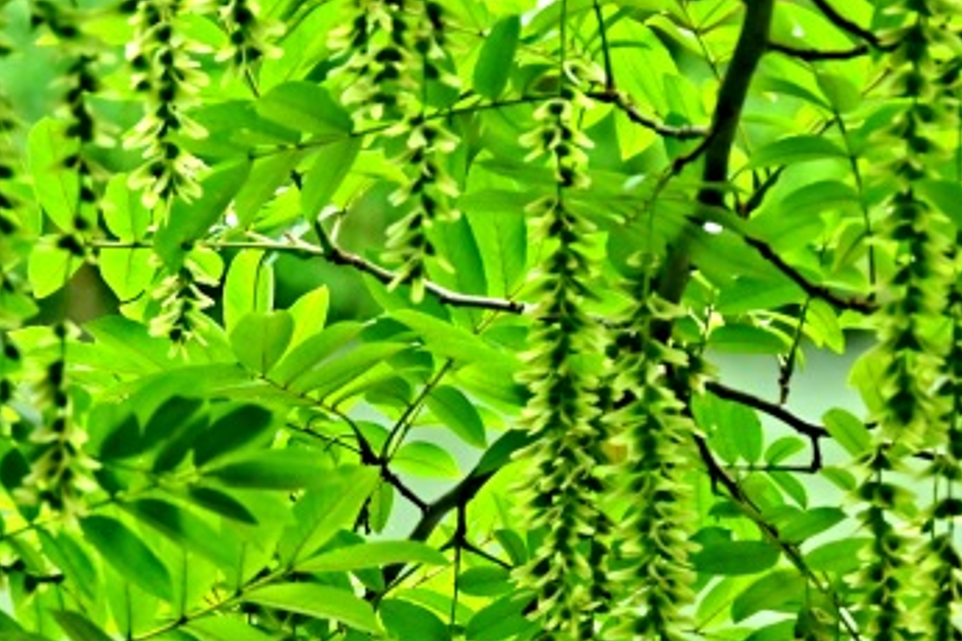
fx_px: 15872
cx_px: 215
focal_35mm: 594
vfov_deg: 2.3
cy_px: 821
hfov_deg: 3.5
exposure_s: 1/400
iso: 2200
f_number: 8
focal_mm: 200
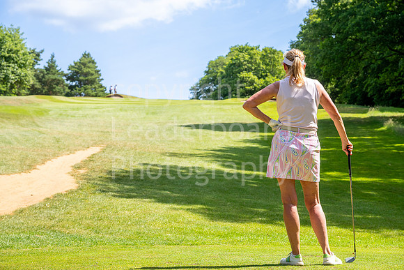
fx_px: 797
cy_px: 135
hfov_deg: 28.4
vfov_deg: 19.2
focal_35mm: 71
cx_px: 202
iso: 400
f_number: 6.3
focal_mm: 71
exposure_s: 1/1250
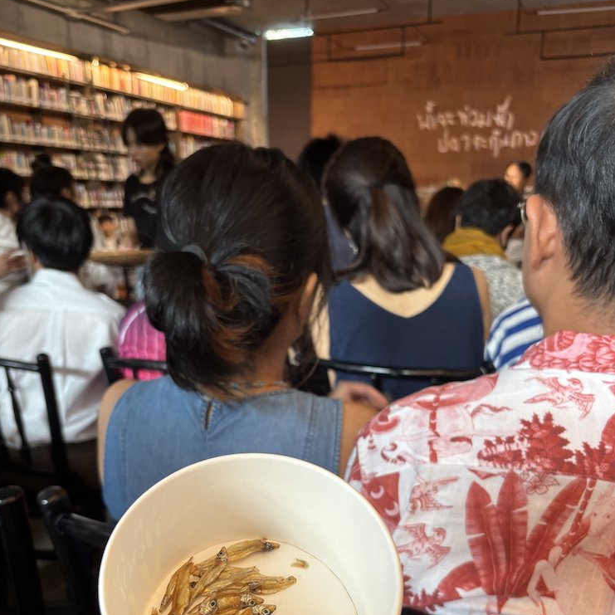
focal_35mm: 31
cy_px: 409
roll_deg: -1.1
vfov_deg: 51.6
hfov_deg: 52.5
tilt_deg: -16.9
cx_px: 306
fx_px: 623
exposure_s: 1/50
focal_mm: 5.96
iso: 160
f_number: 1.6
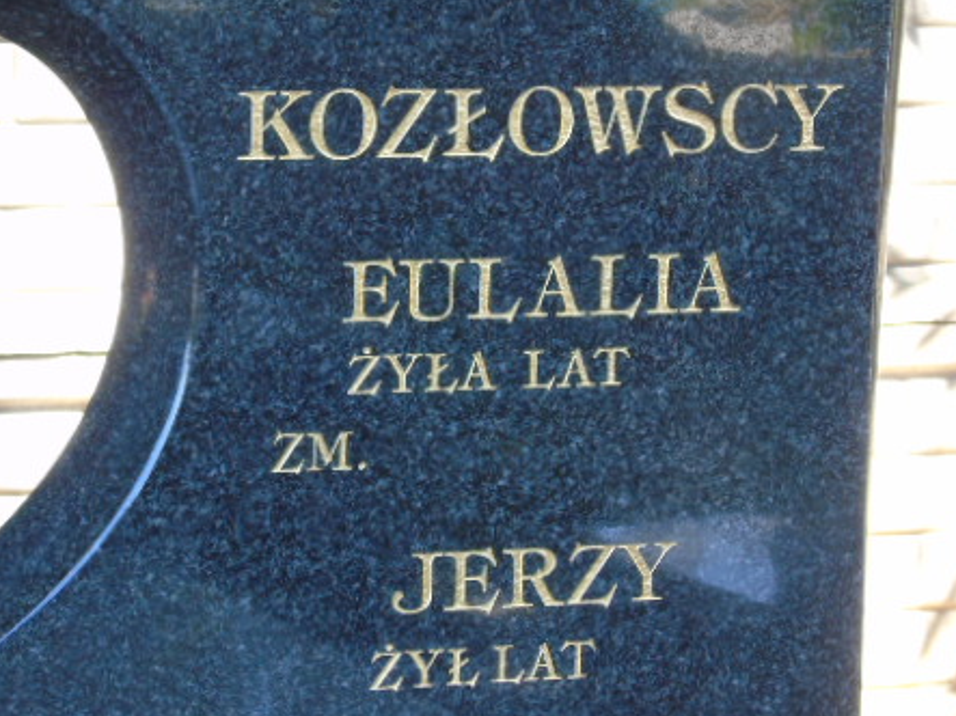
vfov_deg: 7.2
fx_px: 5660
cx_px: 289
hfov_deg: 9.6
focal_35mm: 205
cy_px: 287
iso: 400
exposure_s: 1/125
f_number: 4.7
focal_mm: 25
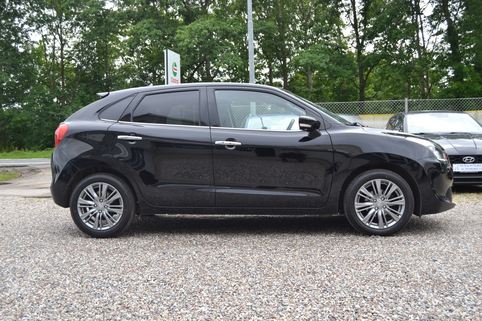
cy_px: 160
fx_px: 522
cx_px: 241
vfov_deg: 34.2
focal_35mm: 39
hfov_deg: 49.6
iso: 100
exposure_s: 1/125
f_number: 5.6
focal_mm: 26
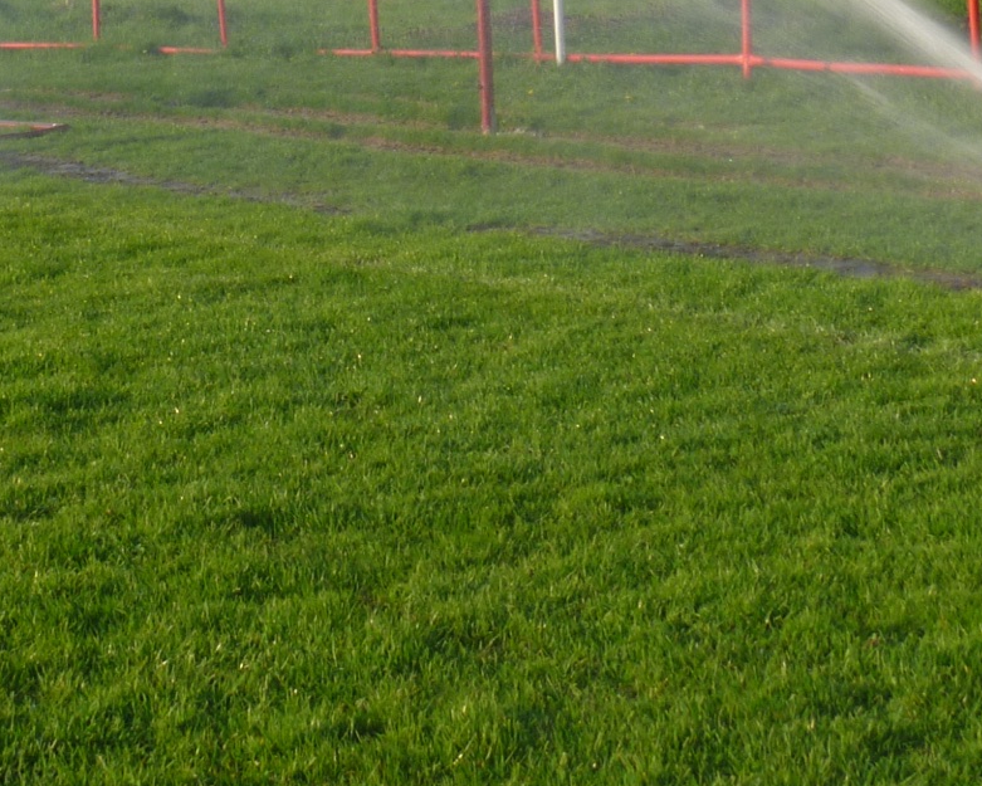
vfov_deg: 17.8
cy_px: -29
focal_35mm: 84
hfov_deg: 22.7
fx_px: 2442
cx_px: 332
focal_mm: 6.3
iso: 80
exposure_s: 1/200
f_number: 4.5
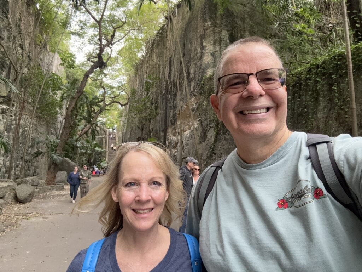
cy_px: 136
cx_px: 181
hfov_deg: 73.9
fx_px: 241
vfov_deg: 58.9
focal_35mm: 23
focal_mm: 2.69
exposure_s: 1/67
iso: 80
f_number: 1.9
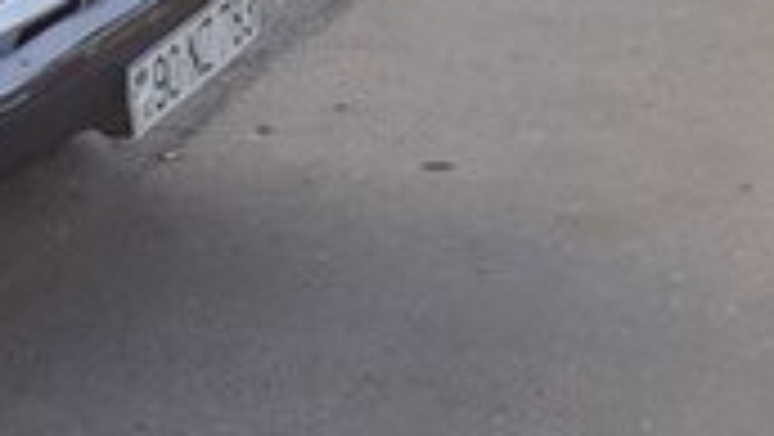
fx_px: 2321
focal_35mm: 113
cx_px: -666
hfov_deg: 15.8
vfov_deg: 10.5
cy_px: -106
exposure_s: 1/194
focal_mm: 3.6
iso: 40
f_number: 1.9
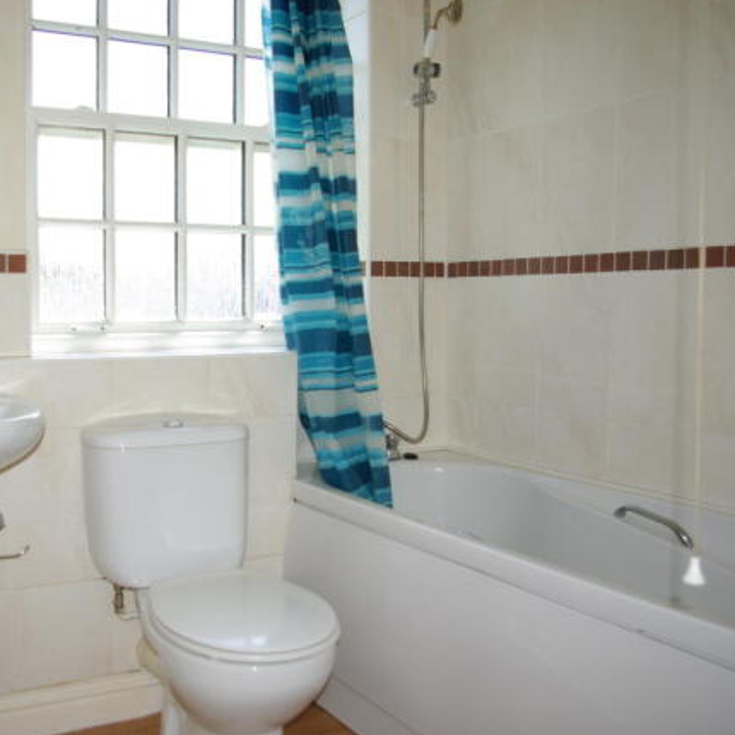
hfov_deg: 46.1
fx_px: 841
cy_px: 365
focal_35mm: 35
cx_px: 215
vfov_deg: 47.2
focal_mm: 18
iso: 100
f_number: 3.5
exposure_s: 1/90
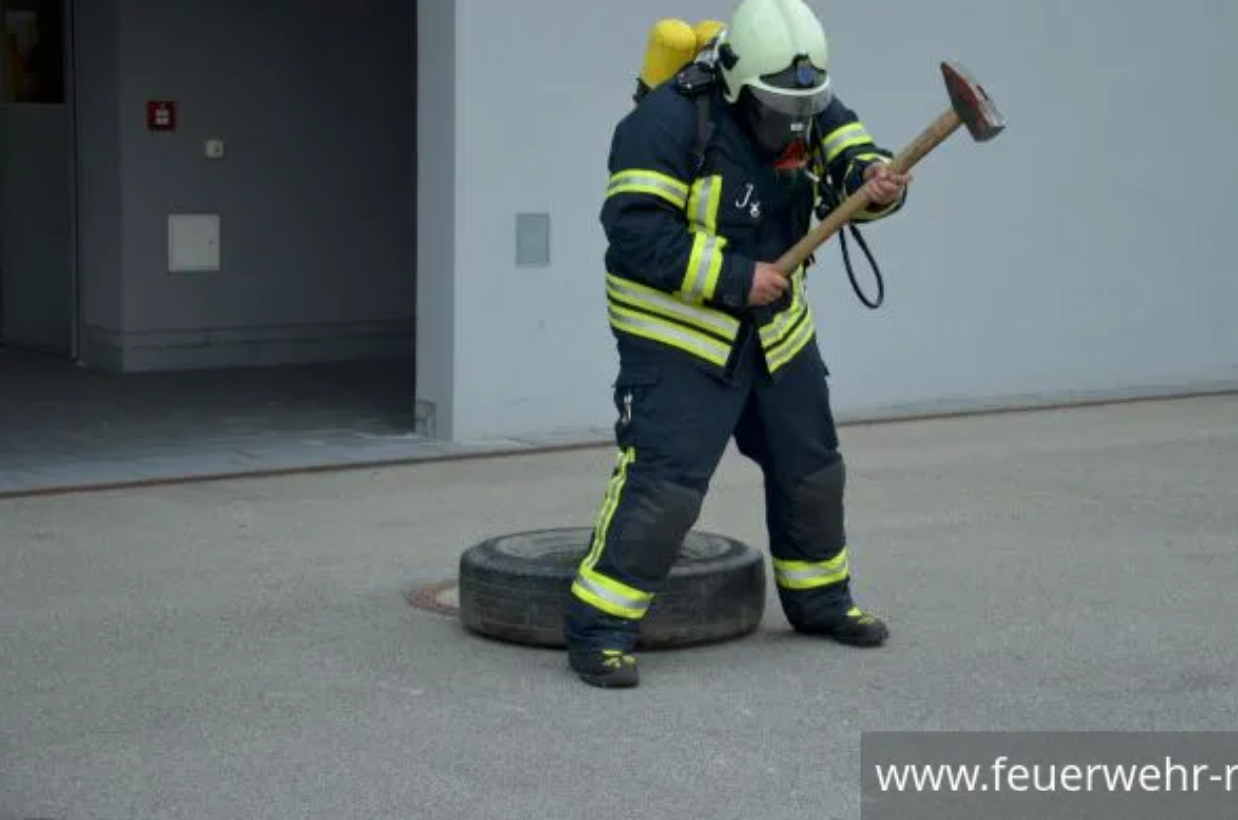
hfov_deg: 24.5
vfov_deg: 16.4
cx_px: 683
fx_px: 2849
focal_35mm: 83
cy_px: 369
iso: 800
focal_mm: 50
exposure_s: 1/640
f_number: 5
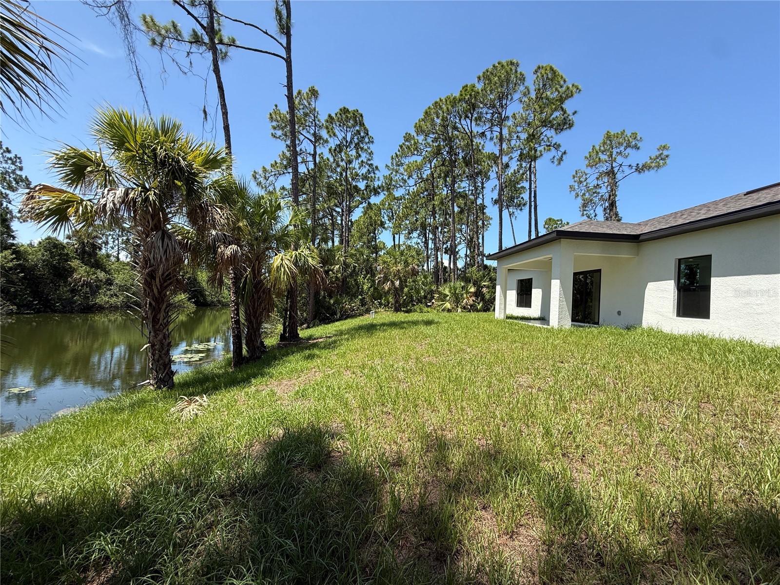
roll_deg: -3.2
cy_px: 292
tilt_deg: +1.3
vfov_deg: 85.7
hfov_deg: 102.1
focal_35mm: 14
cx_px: 390
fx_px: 315
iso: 50
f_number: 2.2
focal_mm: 2.22
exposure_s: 1/1087
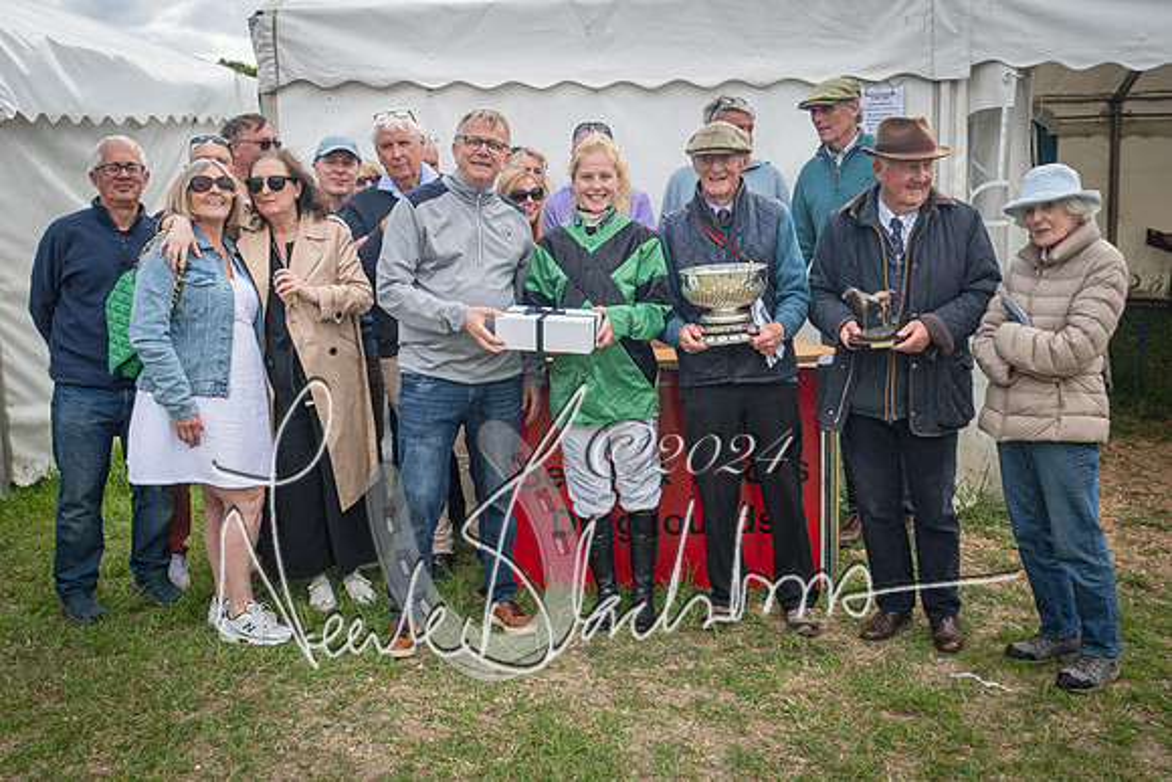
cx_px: 564
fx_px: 1288
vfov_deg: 33.8
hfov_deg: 48.9
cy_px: 391
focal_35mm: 40
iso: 50
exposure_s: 1/60
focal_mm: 24
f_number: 6.3
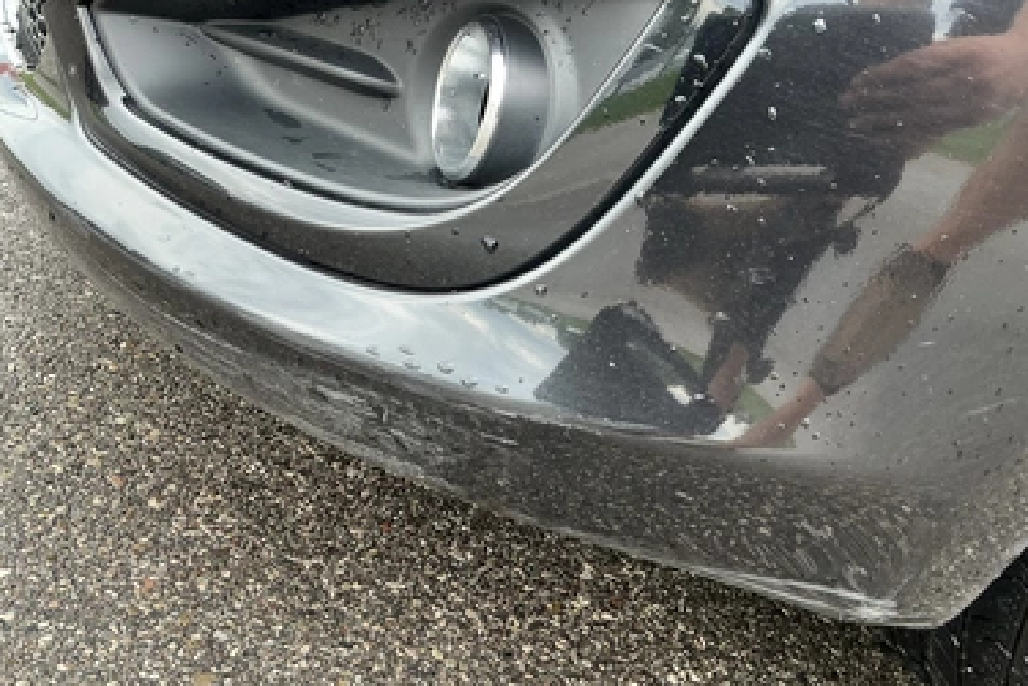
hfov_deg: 60.2
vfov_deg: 42.2
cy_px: 402
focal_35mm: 31
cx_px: 489
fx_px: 886
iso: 25
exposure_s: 1/122
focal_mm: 3
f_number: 1.8
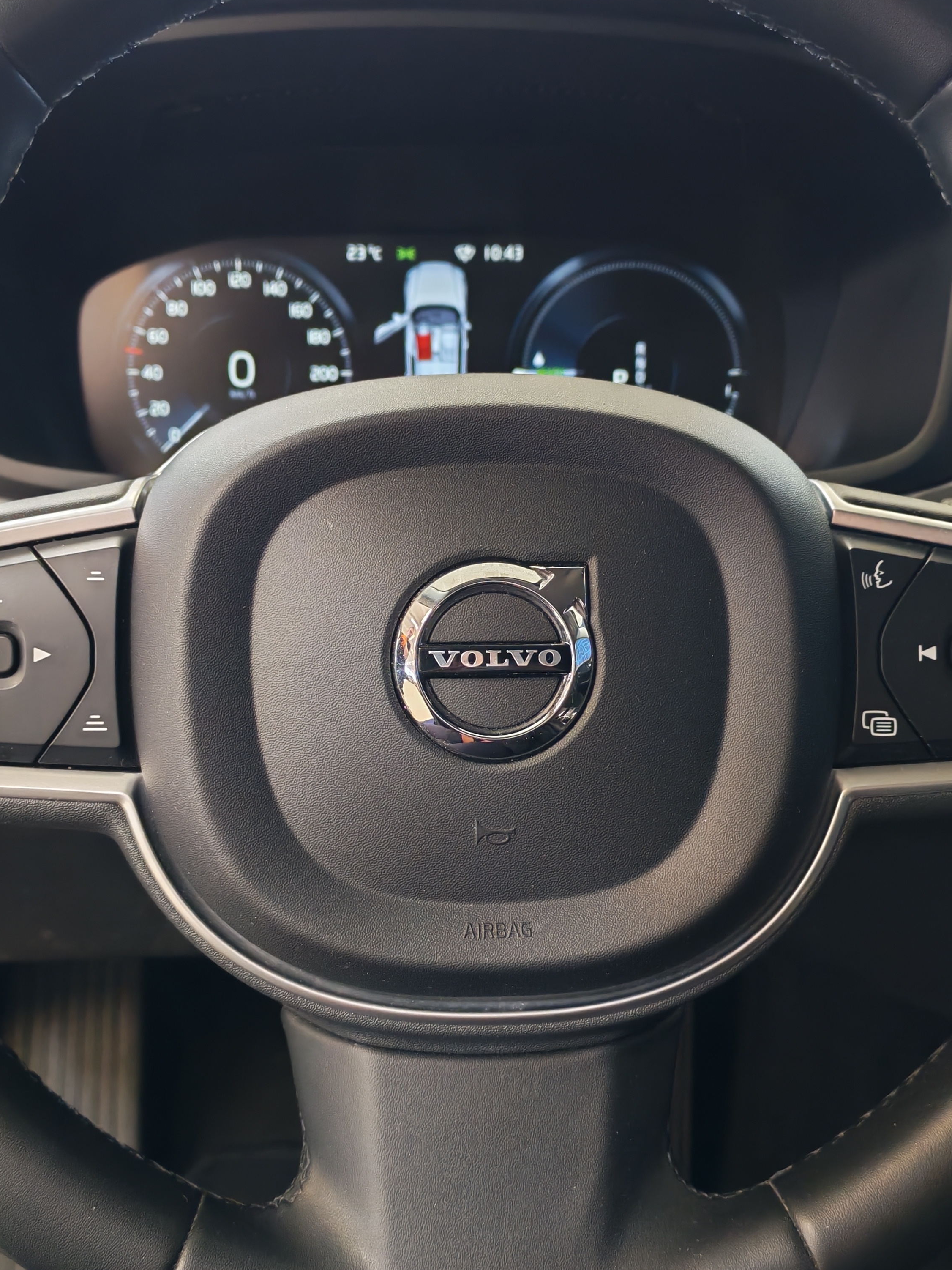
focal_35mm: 45
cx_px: 478
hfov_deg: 32.2
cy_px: 640
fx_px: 1650
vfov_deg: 42.1
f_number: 1.9
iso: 800
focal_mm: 6.12
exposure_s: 1/50
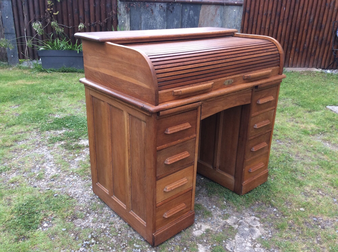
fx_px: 312
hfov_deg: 56.9
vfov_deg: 44.1
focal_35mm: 32
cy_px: 126
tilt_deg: -22.2
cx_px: 169
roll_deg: -2.0
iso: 32
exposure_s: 1/100
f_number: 2.4
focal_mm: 3.3
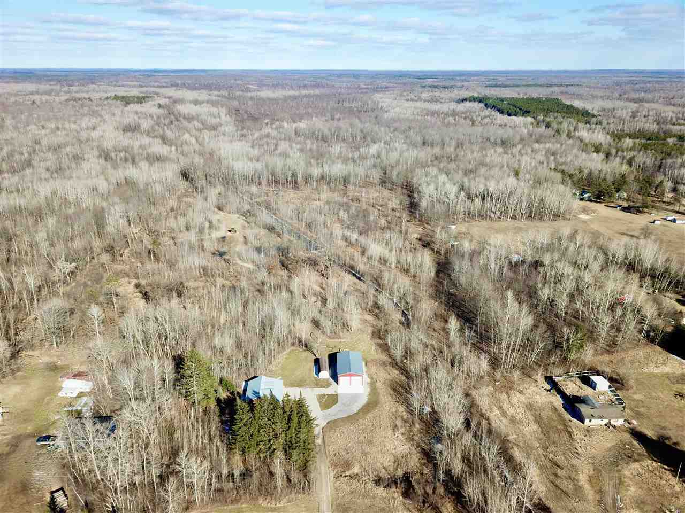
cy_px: 256
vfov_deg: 53.1
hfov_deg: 67.3
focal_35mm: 26
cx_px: 342
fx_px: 515
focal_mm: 4.73
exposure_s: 1/982
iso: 100
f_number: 2.2
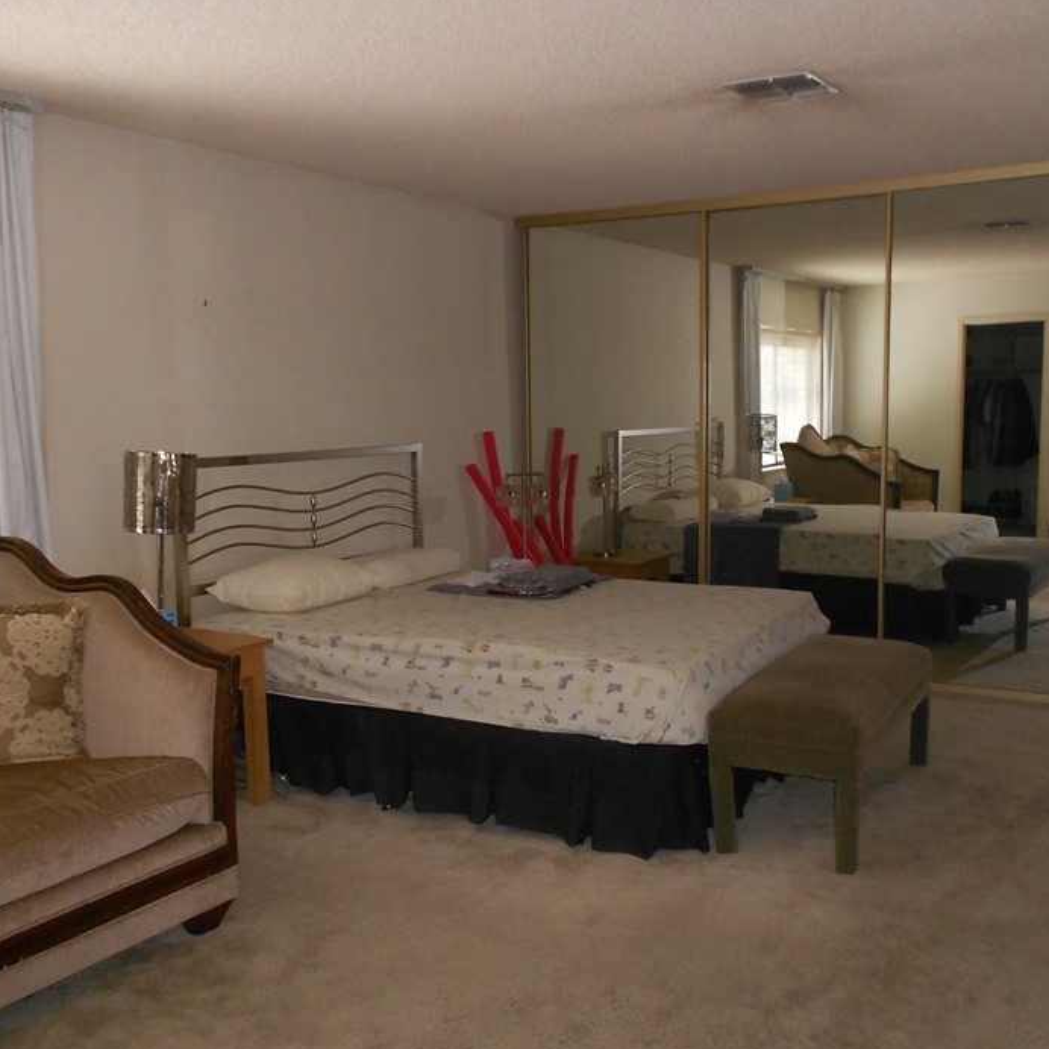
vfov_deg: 48.4
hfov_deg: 48.4
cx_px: 568
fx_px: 1166
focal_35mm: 34
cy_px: 549
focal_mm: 4.6
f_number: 3.2
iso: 250
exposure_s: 1/25
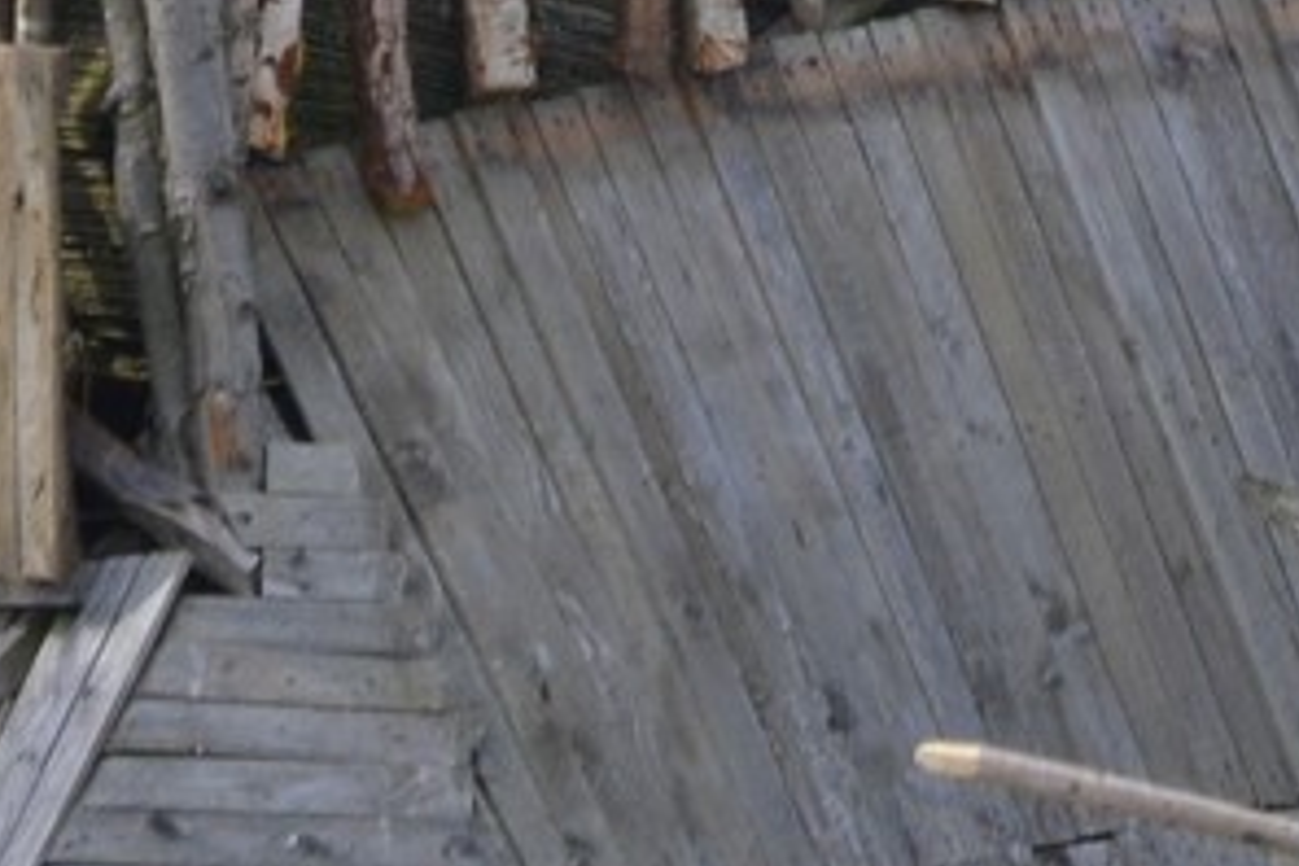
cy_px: -803
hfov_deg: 1.9
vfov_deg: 1.2
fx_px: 39714
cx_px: 376
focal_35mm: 1101
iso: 400
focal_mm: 135
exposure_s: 1/1000
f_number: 5
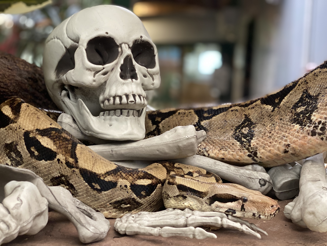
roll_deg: -3.3
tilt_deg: -4.3
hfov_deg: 36.8
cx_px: 164
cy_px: 123
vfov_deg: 28.0
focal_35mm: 52
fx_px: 491
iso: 125
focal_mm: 6
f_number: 2
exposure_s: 1/33
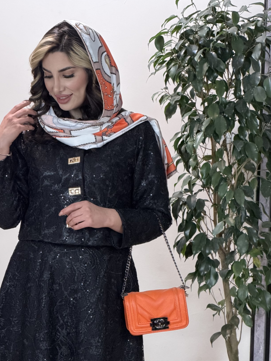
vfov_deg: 11.2
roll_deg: -1.7
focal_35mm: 176
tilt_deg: -5.2
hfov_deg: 8.4
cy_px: 305
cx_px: 78
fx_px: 1837
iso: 320
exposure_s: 1/100
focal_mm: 16.89
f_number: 2.8
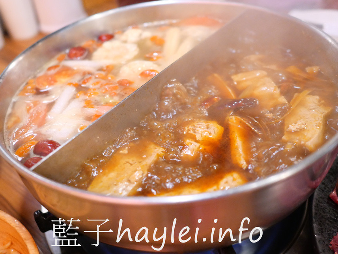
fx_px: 342
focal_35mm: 35
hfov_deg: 52.6
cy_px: 109
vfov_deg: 40.6
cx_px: 161
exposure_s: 1/60
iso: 2500
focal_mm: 15
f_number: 1.7
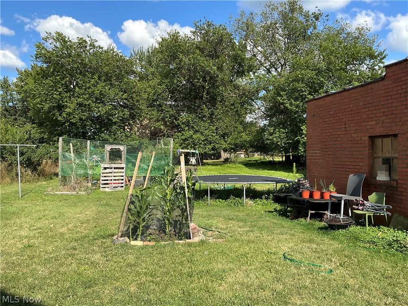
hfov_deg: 63.4
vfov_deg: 49.7
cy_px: 153
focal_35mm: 28
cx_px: 204
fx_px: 330
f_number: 1.8
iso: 25
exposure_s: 1/1168
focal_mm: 3
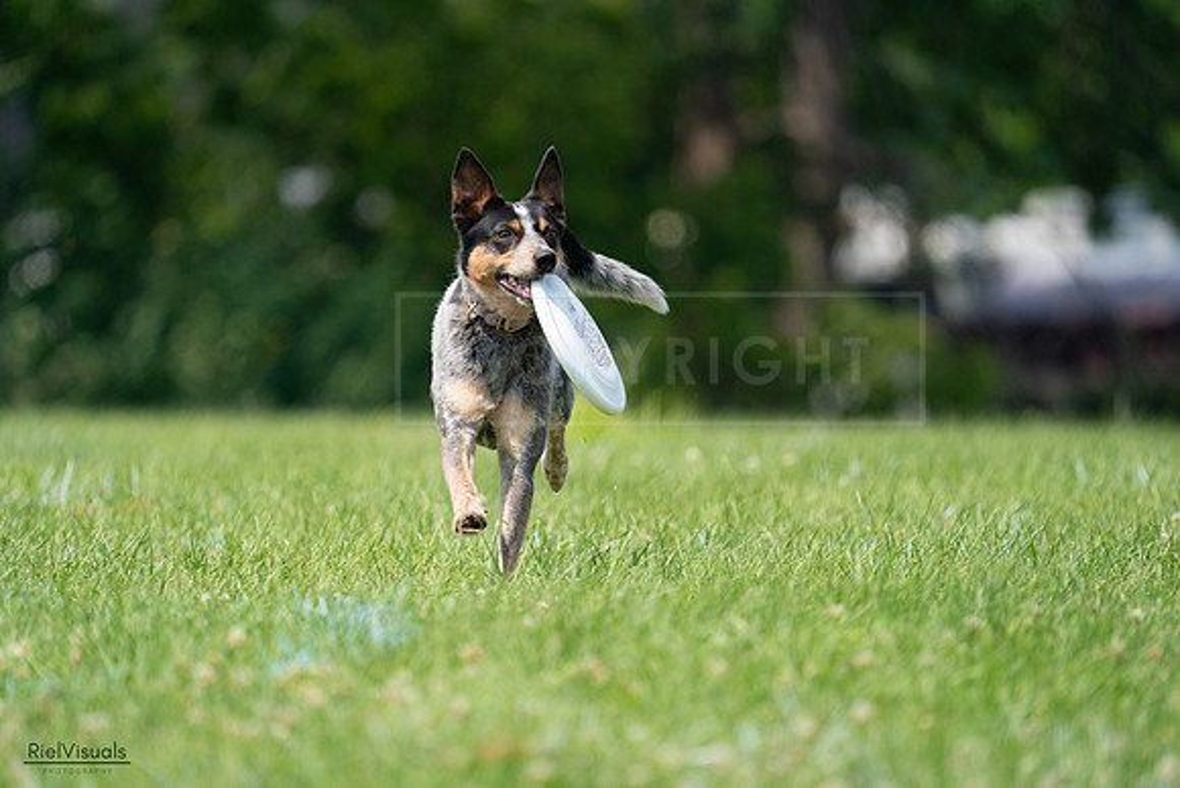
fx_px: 19670
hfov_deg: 3.4
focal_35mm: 600
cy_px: 394
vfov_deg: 2.3
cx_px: 590
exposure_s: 1/4000
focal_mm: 600
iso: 1600
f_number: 6.3
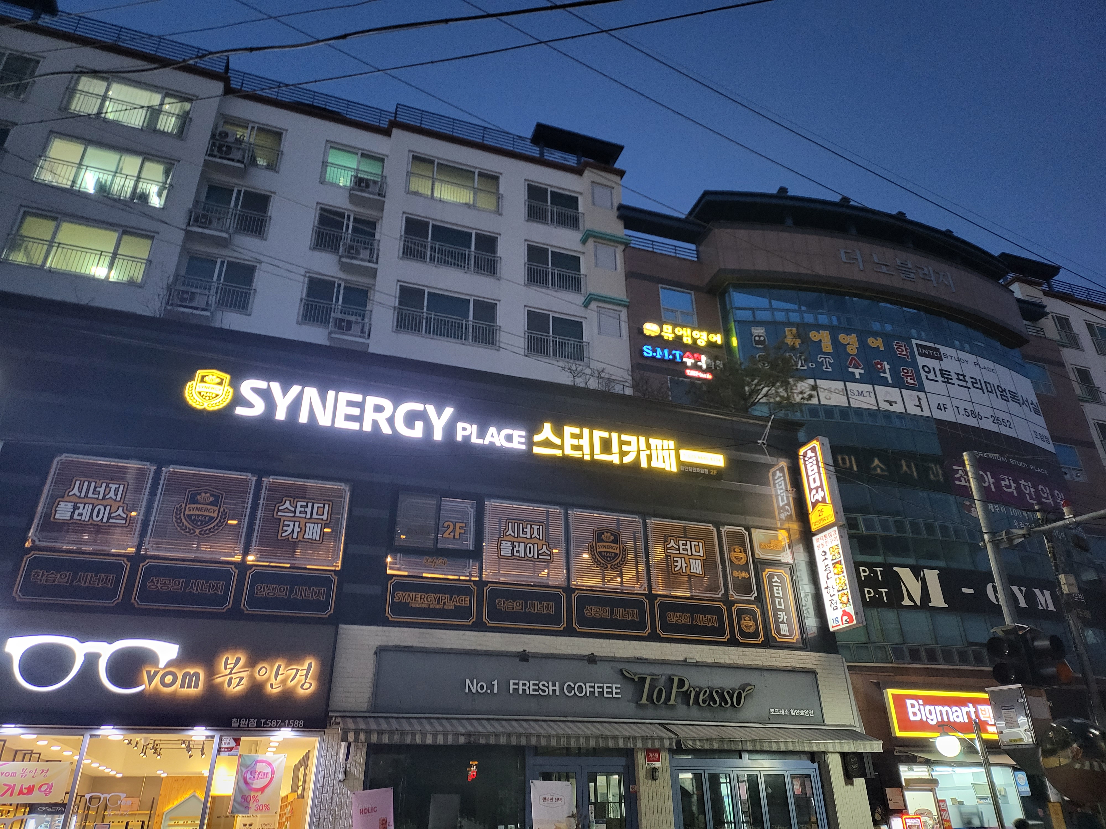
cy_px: 414
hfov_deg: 71.6
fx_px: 767
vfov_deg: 56.8
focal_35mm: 24
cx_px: 553
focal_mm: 5
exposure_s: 1/39
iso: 500
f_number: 1.8
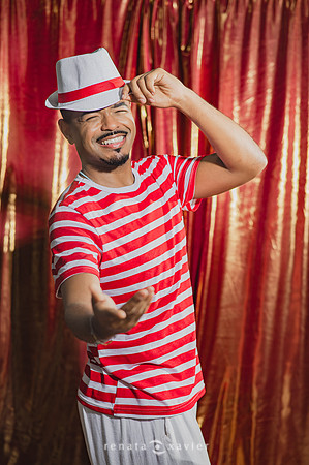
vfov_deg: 23.9
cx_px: 154
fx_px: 1097
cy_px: 232
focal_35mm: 85
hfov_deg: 16.0
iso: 200
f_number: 2.5
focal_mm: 85
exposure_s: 1/200
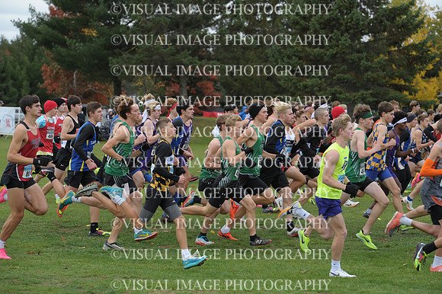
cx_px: 221
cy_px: 147
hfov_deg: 14.2
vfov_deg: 9.5
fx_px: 1779
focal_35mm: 145
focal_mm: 145
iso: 1000
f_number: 6.3
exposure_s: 1/800
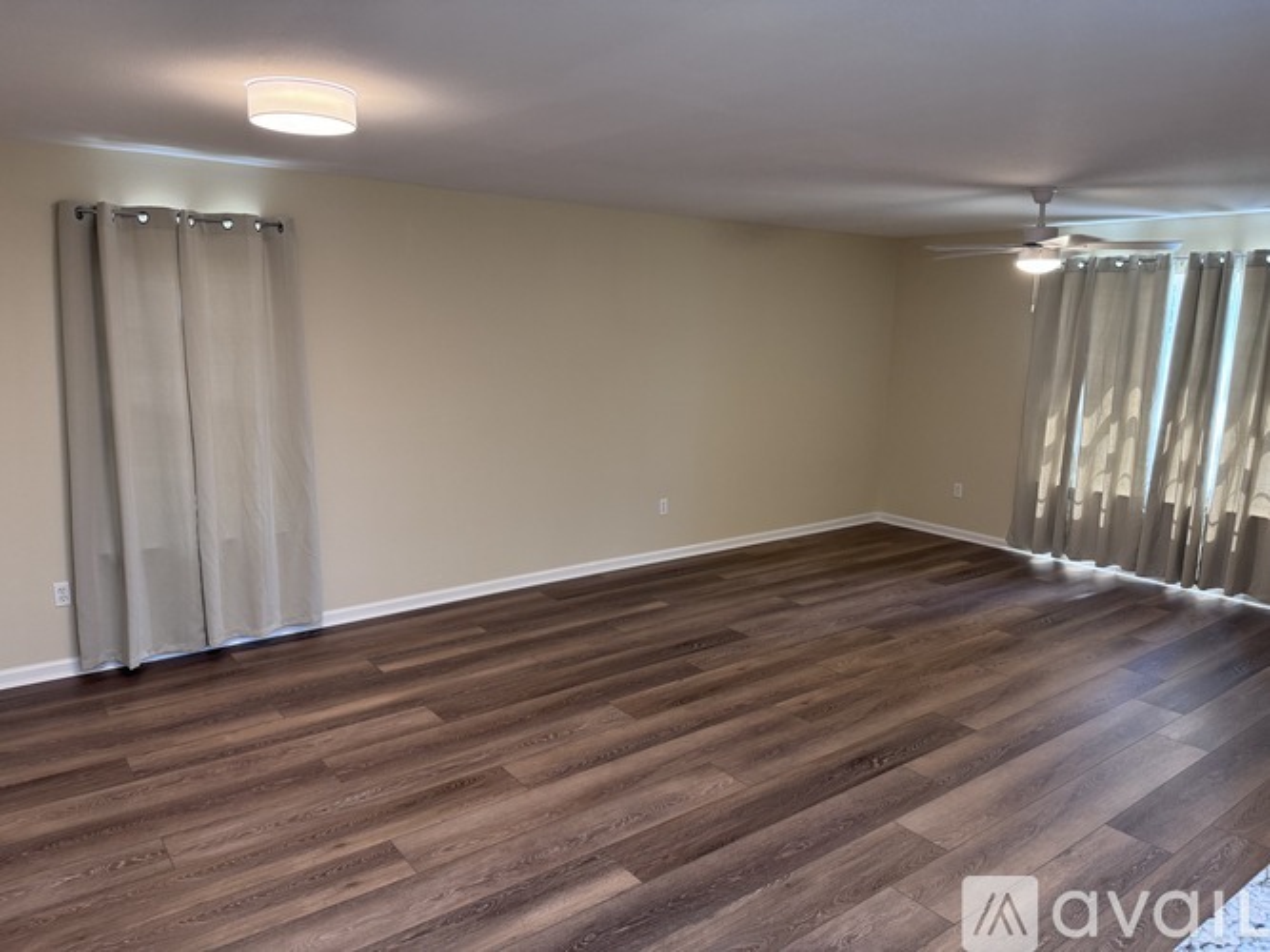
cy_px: 476
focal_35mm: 24
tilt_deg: -10.5
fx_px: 880
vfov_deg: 56.8
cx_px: 635
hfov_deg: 71.6
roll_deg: -0.6
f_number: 1.78
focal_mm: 6.76
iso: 200
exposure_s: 1/60
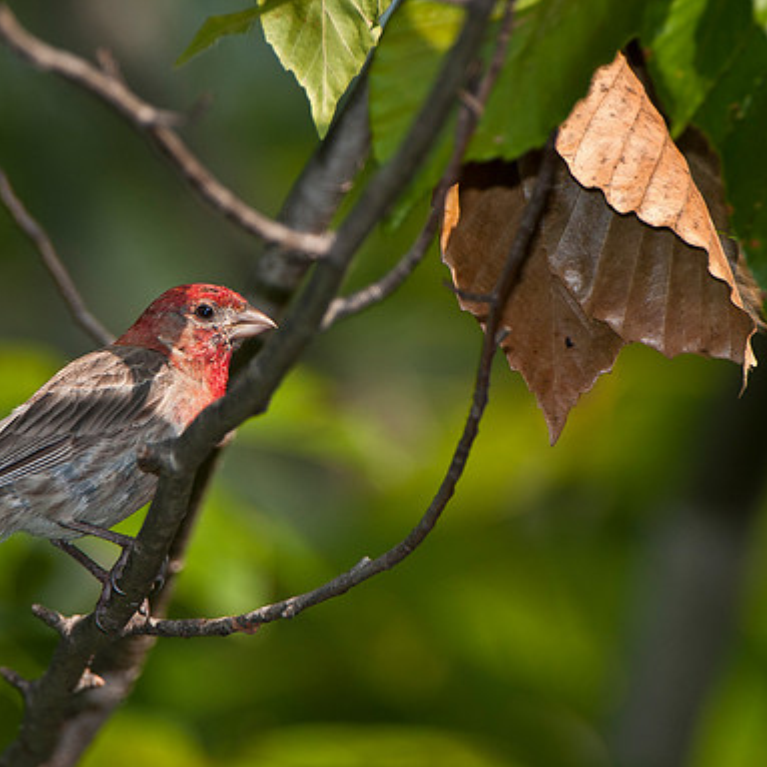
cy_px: 384
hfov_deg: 1.8
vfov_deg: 1.8
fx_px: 24166
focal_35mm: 964
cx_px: 244
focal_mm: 500
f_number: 8
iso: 400
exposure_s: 1/200
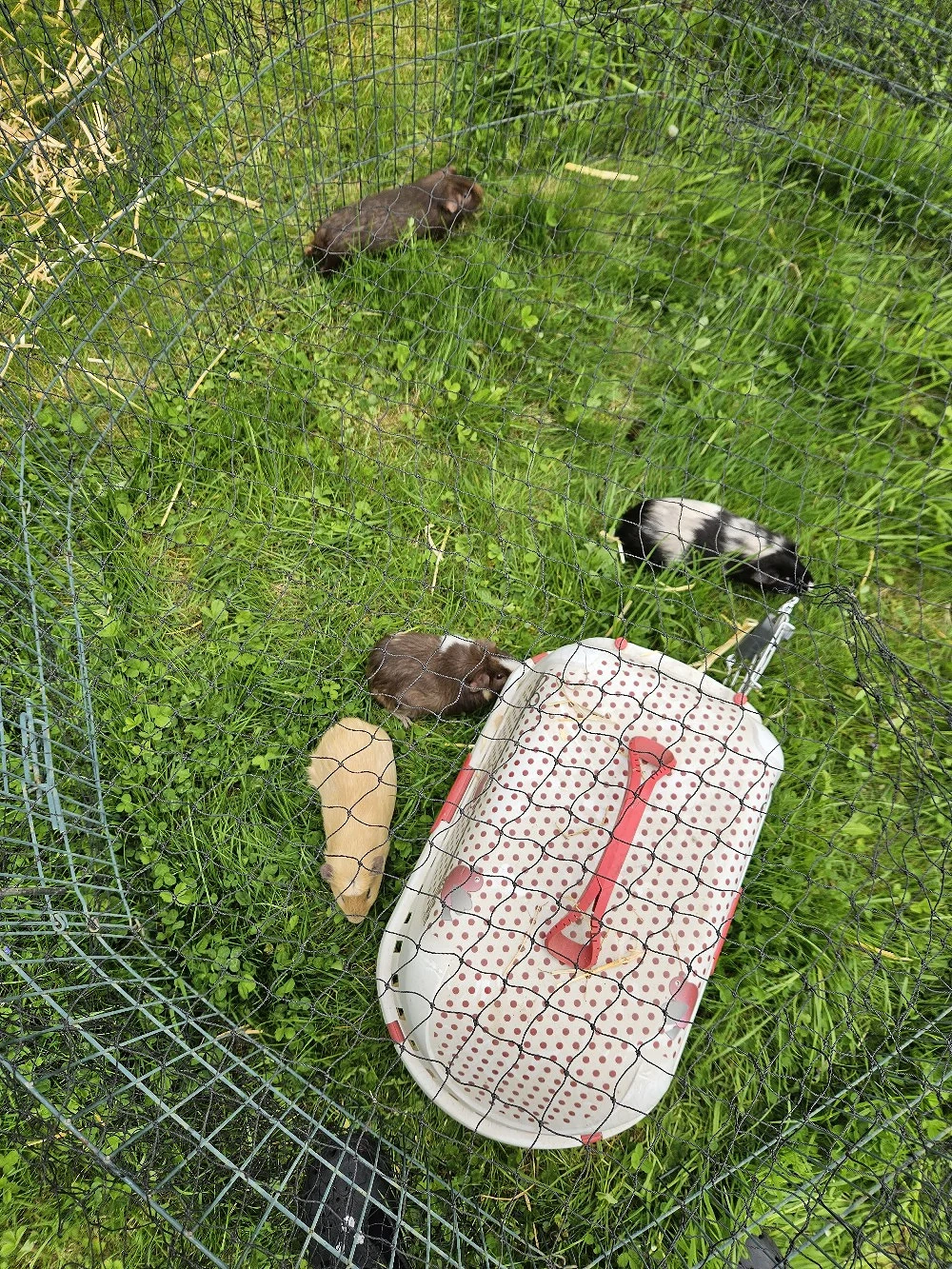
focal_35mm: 23
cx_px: 476
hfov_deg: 58.9
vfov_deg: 73.9
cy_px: 634
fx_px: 843
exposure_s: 1/303
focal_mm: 5.4
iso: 25
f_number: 1.8
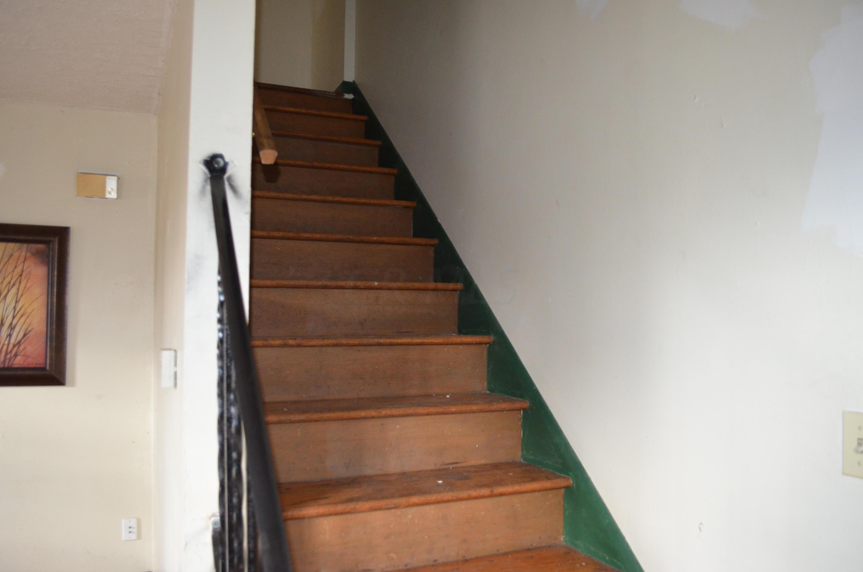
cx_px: 432
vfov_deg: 47.7
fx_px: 646
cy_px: 286
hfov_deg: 67.5
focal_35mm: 27
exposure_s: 1/60
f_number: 3.5
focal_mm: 18
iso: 1250
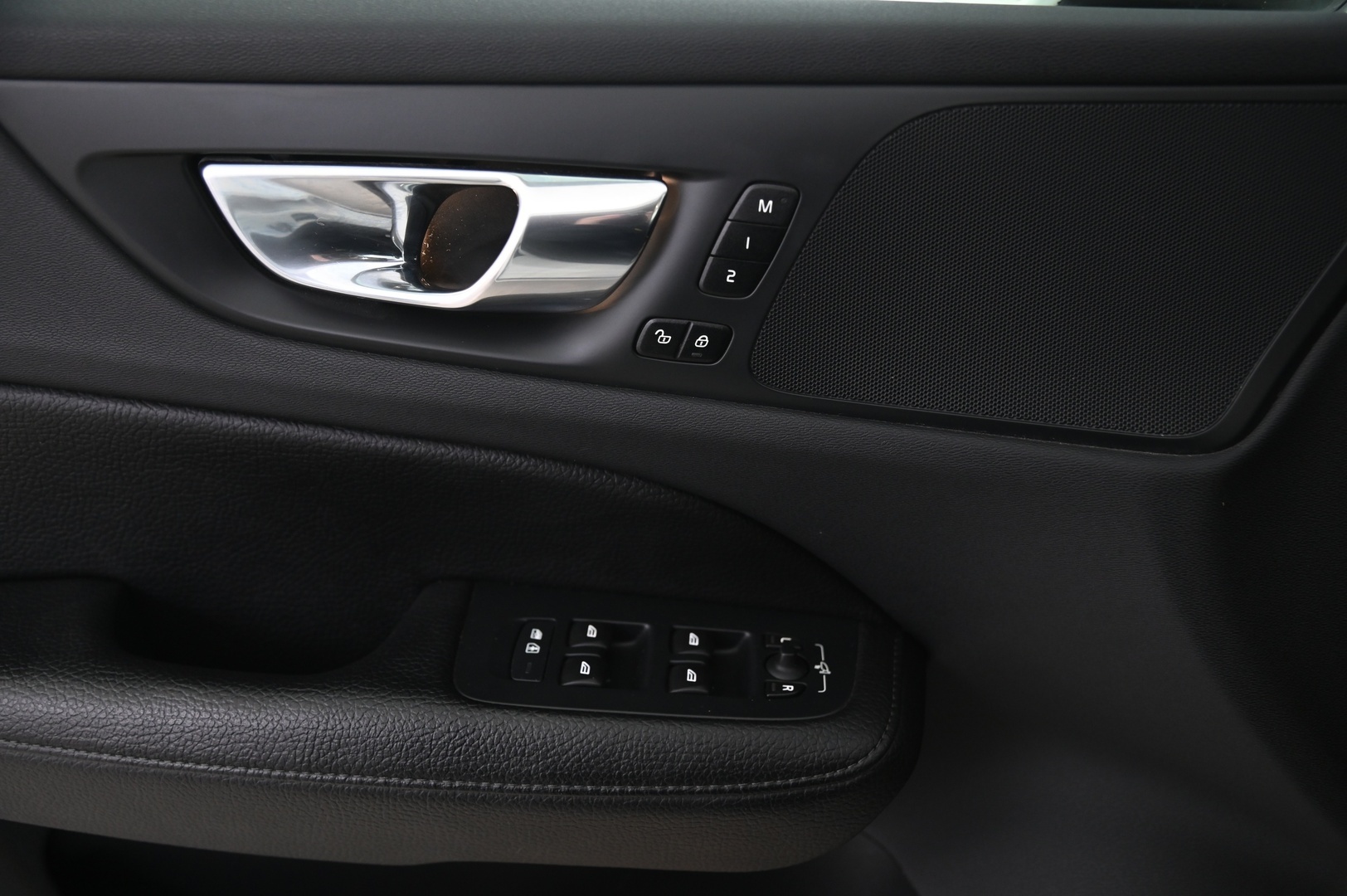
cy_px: 448
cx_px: 674
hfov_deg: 54.5
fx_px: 1308
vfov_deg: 37.8
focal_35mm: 35
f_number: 4
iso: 2000
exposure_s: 1/25
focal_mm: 35
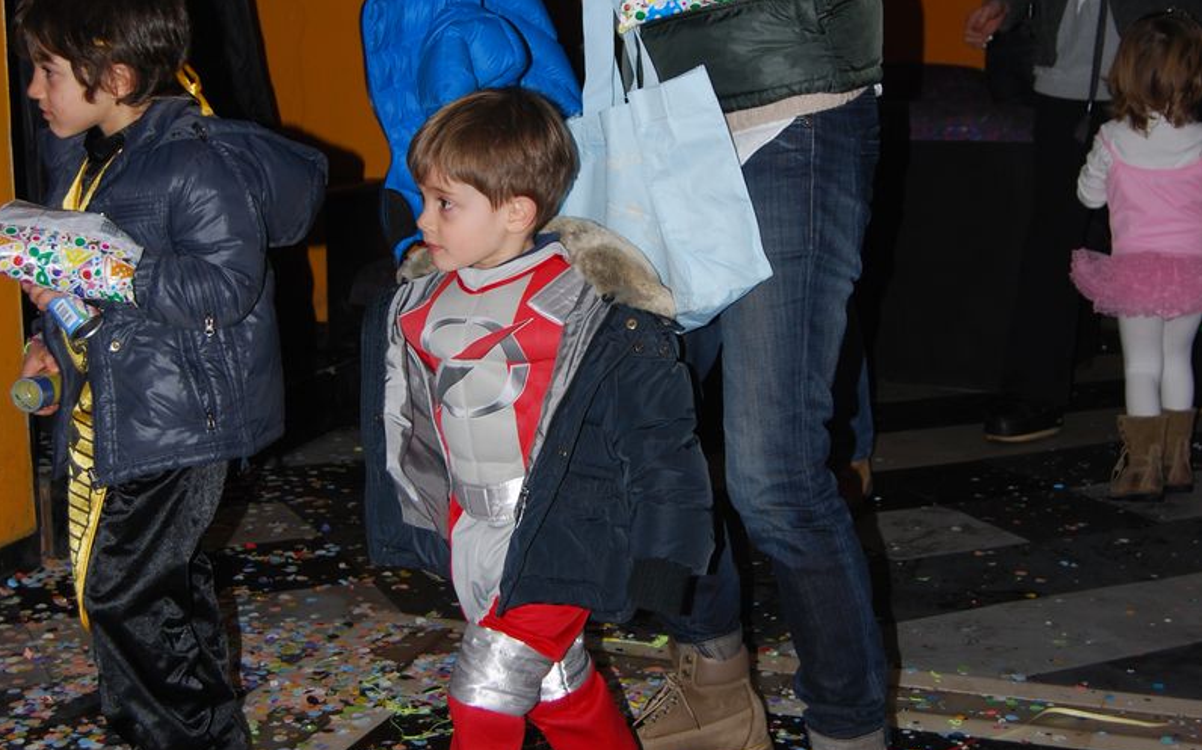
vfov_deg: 21.6
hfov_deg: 34.0
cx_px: 597
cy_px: 297
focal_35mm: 60
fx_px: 1965
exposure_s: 1/60
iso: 200
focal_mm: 26
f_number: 4
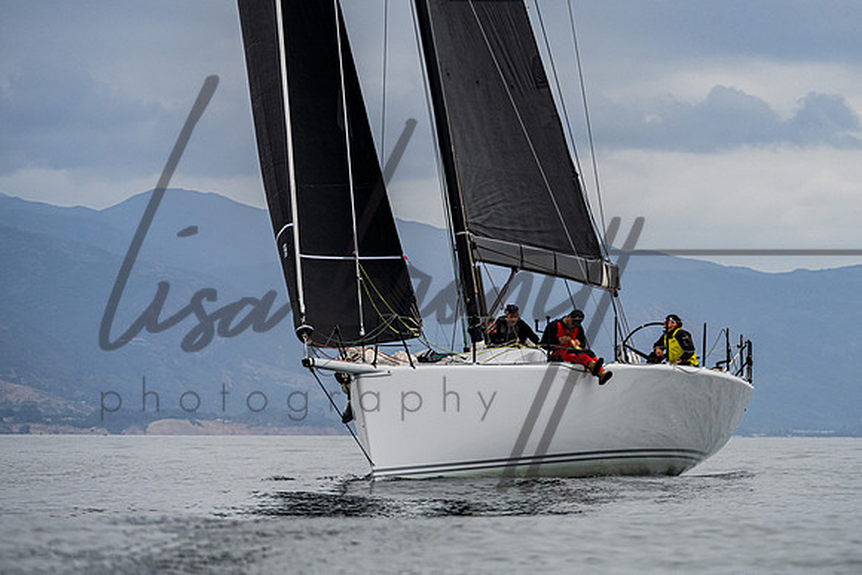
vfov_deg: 4.1
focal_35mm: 338
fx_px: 8106
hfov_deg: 6.1
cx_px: 512
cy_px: 228
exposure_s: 1/2000
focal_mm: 250
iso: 800
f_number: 8
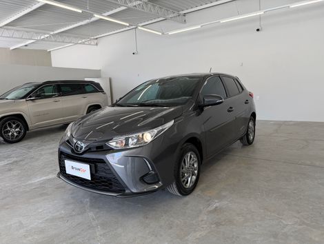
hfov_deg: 71.5
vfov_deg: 56.9
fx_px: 225
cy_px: 122
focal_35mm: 24
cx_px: 162
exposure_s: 1/152
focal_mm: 6.76
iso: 80
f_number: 1.78
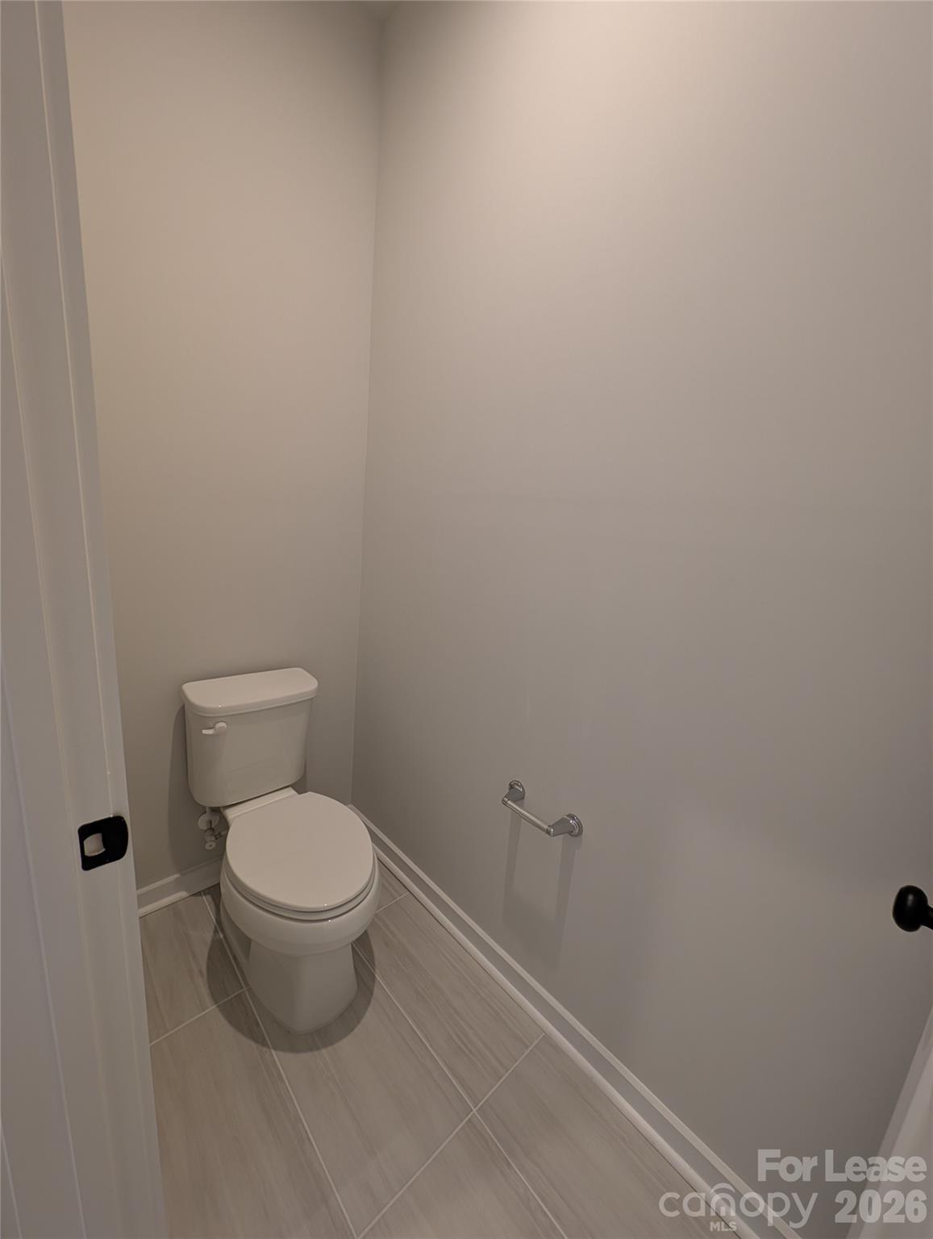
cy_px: 620
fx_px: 430
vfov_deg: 110.4
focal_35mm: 12
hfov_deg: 94.7
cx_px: 466
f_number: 1.95
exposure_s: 1/24
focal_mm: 2.23
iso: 62
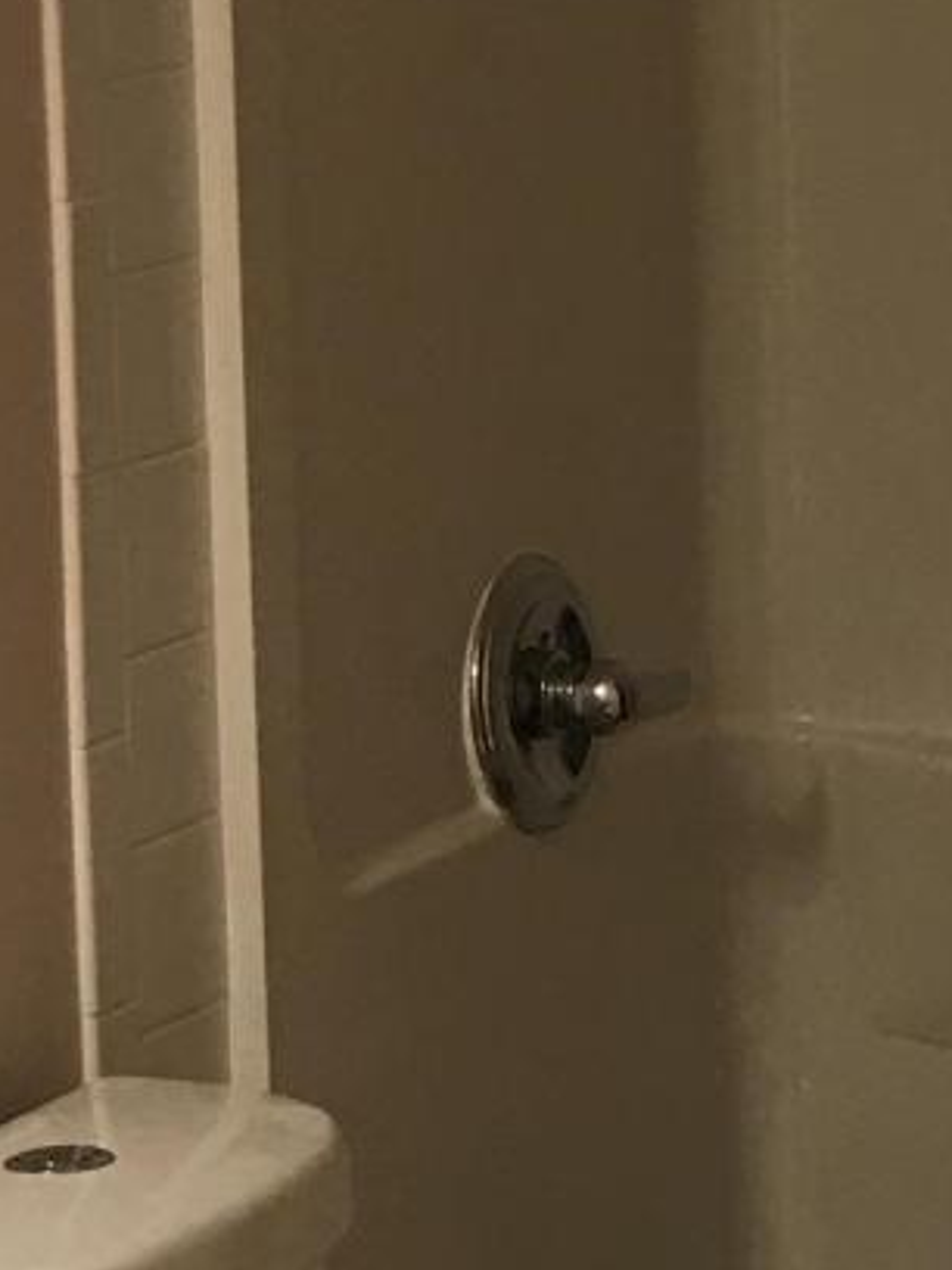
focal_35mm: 142
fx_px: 5207
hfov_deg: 10.0
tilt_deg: -6.9
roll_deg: +3.2
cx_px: -684
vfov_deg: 13.9
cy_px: 402
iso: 32
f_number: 2.2
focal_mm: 4.15
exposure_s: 1/30
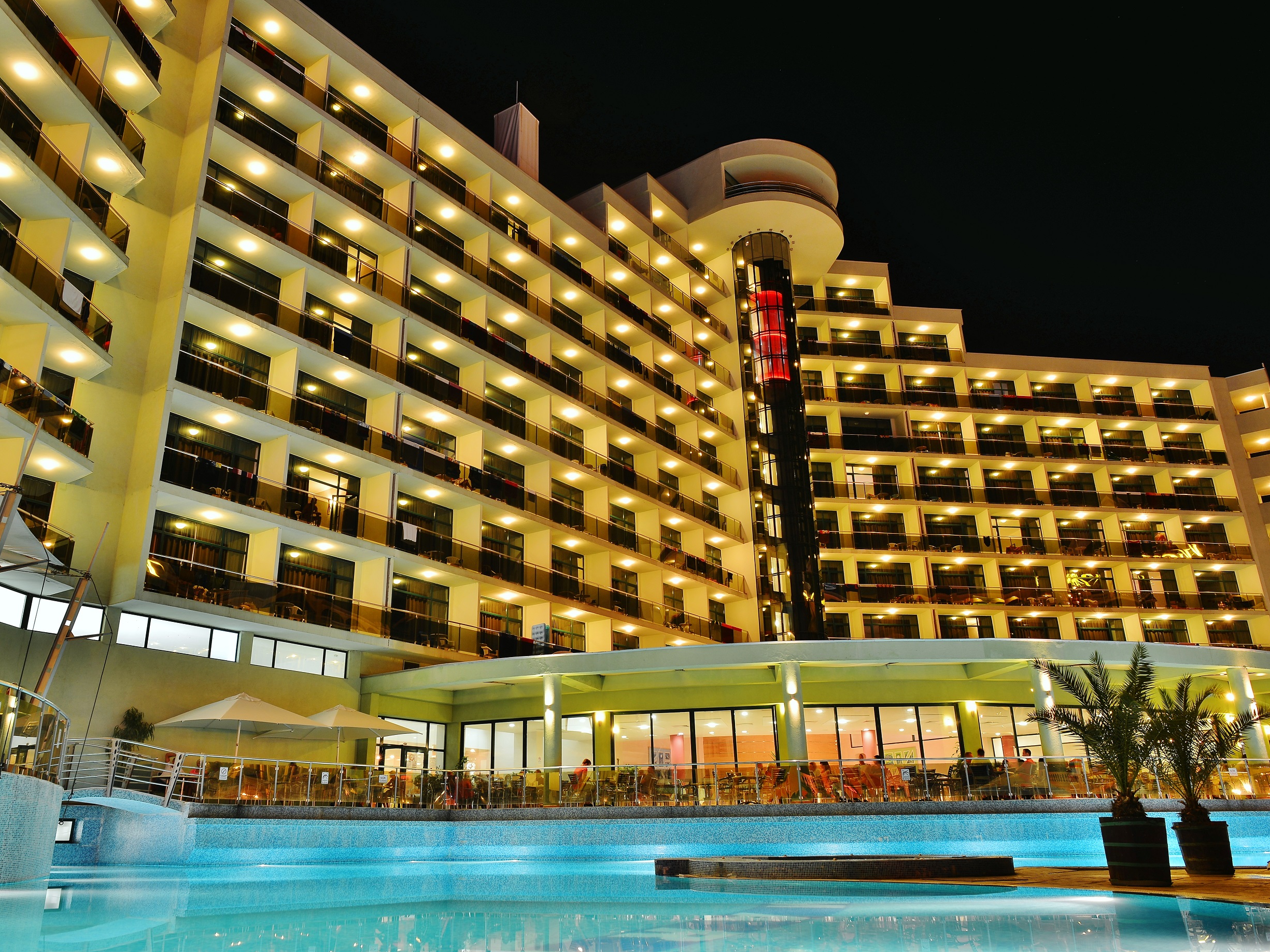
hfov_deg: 67.2
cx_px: 574
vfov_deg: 53.1
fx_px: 954
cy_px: 476
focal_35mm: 26
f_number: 10
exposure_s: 8
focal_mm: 24
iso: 100
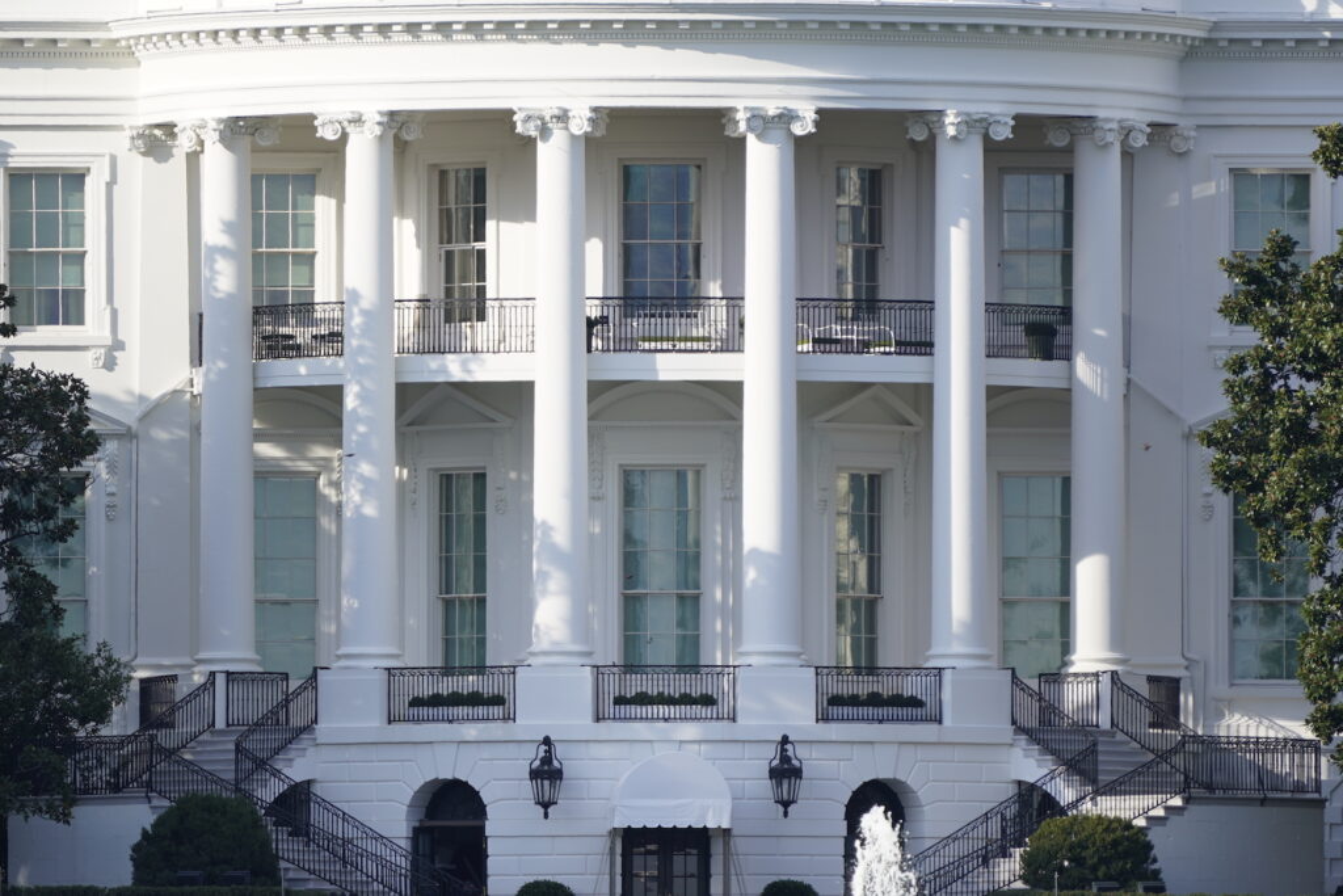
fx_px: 33577
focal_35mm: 900
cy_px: 448
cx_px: 672
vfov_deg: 1.5
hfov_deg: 2.3
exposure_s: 1/200
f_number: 6.3
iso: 100
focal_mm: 600
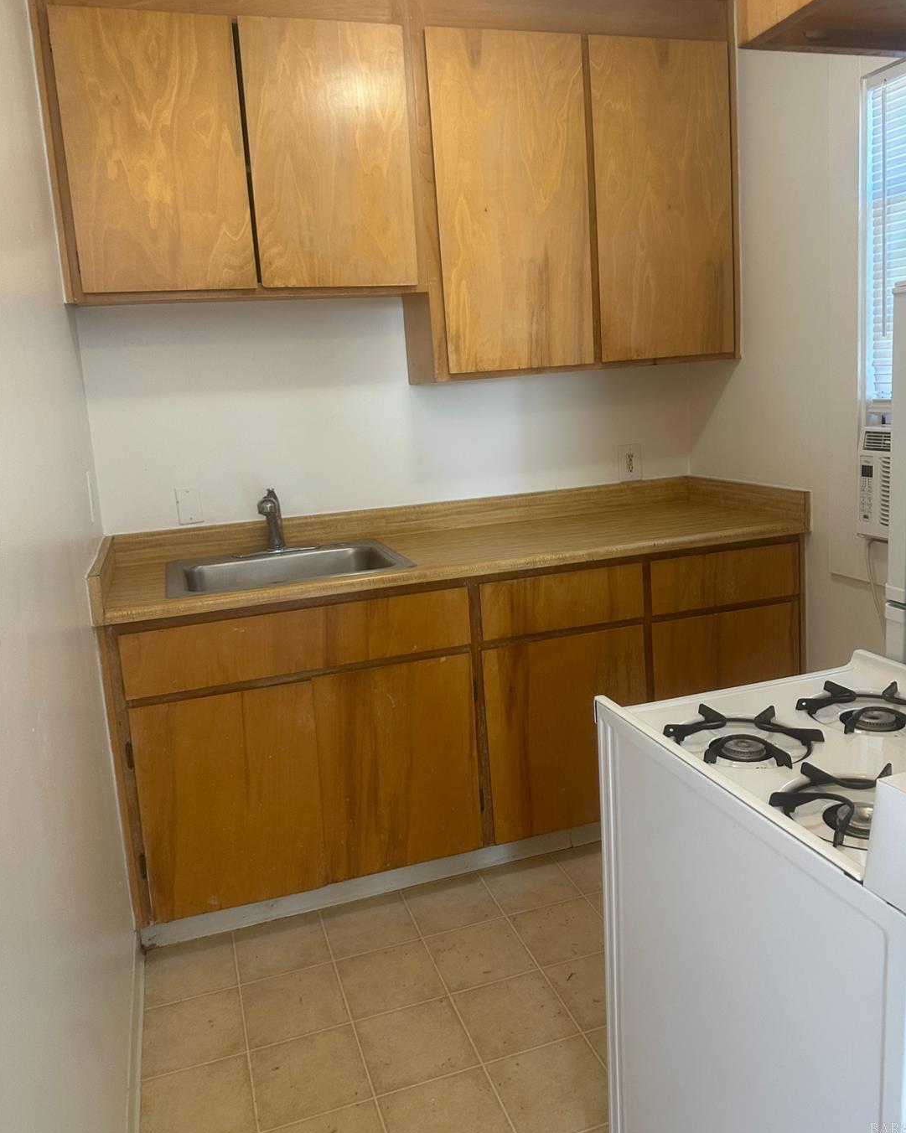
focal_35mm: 26
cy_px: 530
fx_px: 872
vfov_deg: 66.0
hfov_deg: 54.9
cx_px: 466
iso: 160
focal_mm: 6.86
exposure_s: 1/60
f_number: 1.78
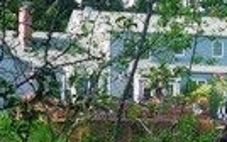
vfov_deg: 7.9
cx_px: 115
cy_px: 73
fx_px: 1034
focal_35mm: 167
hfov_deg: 12.5
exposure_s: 1/320
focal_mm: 4.7
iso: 100
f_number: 2.9
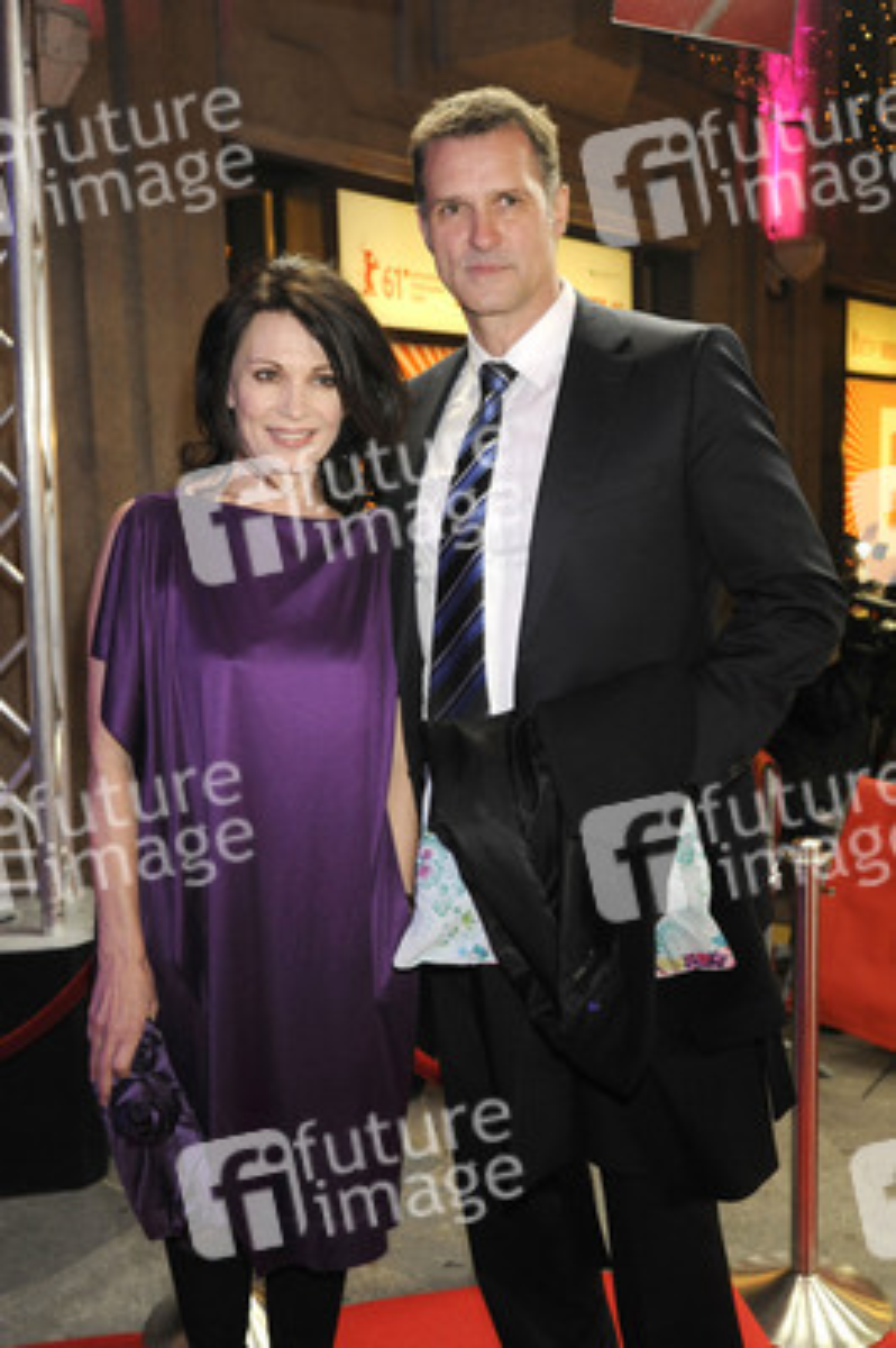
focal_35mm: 36
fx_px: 1346
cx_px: 448
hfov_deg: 36.8
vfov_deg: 53.2
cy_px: 674
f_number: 5.6
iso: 3200
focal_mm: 36
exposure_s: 1/160
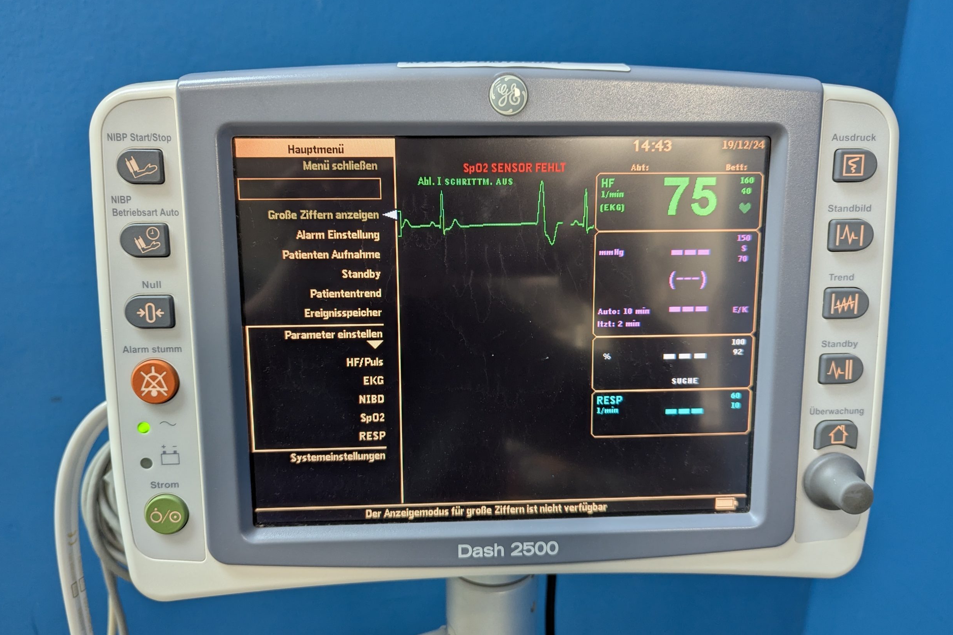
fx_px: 688
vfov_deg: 49.6
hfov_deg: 69.4
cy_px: 309
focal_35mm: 26
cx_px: 475
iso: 222
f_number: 1.85
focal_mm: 6.81
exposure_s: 1/100
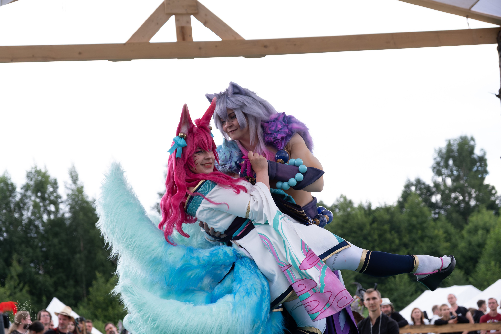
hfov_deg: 24.5
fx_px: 1155
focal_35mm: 83
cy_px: 167
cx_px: 250
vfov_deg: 16.5
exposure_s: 1/1000
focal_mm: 55
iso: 1000
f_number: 4
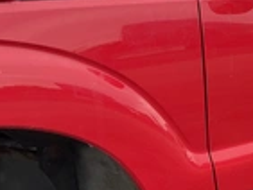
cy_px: 72
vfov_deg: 18.0
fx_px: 600
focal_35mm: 82
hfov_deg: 21.8
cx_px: 316
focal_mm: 3
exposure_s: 1/210
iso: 20
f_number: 1.8
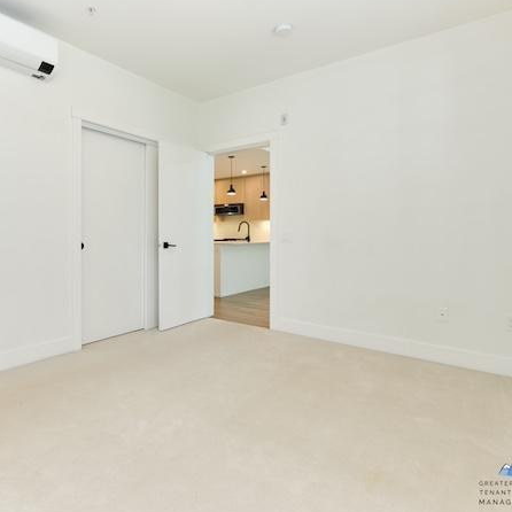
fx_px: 335
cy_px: 254
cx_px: 180
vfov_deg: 74.8
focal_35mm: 20
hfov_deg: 73.1
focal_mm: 10
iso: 200
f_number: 8
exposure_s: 1/4
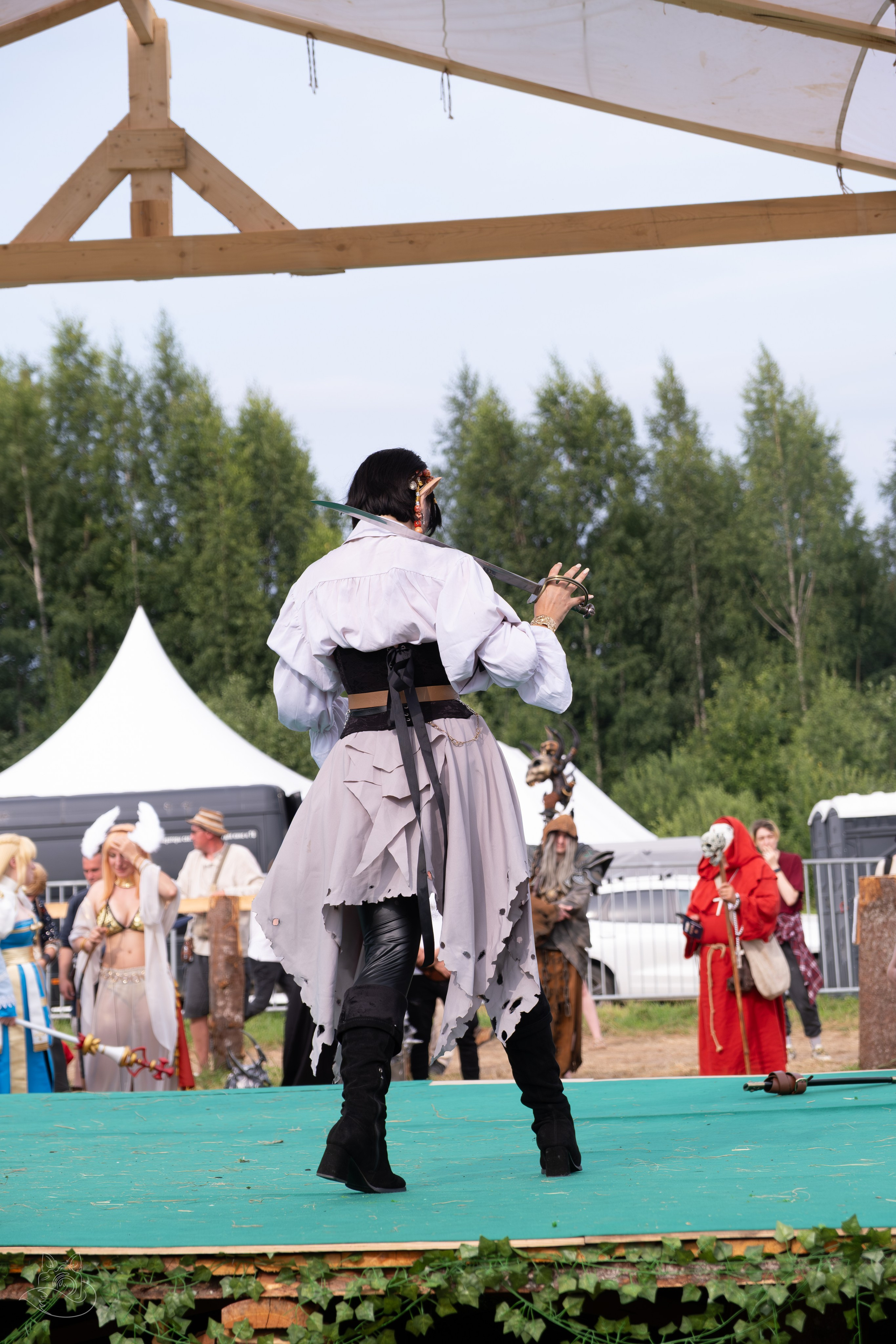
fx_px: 3098
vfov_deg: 24.5
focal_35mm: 83
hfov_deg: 16.5
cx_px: 448
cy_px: 672
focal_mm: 55
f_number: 4
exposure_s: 1/1250
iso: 320
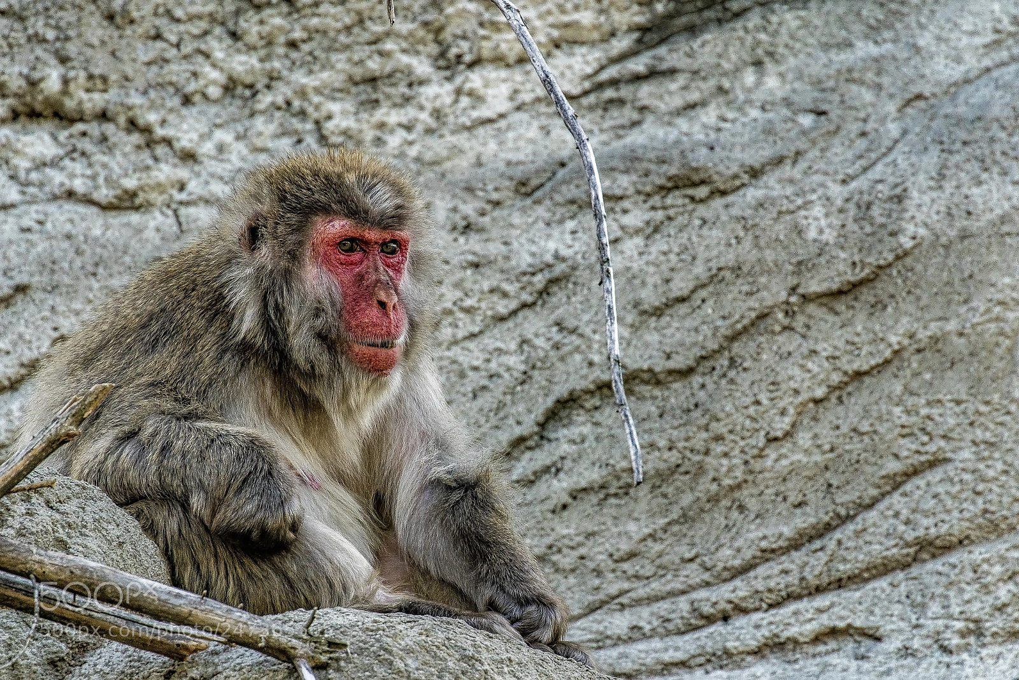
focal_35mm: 800
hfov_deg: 2.6
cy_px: 340
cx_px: 510
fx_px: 22645
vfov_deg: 1.7
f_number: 11
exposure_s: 1/320
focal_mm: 800
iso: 2500
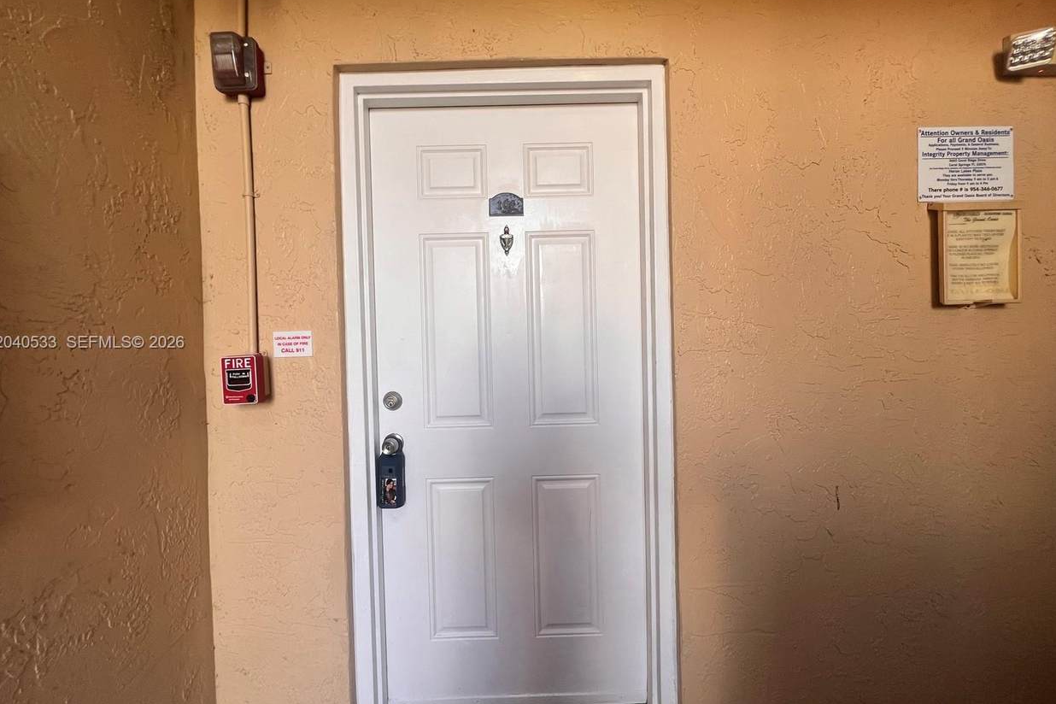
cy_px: 343
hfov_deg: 104.2
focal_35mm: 14
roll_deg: +0.0
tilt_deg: -2.4
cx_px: 519
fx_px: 411
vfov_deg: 81.2
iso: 50
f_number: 1.8
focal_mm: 1.57
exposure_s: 1/99
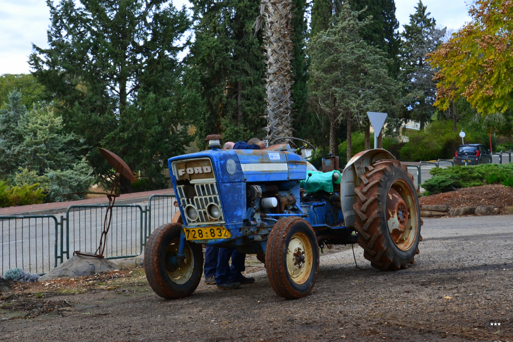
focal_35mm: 38
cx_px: 256
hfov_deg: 51.3
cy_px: 171
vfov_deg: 35.5
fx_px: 534
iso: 400
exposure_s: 1/160
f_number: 9
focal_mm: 25
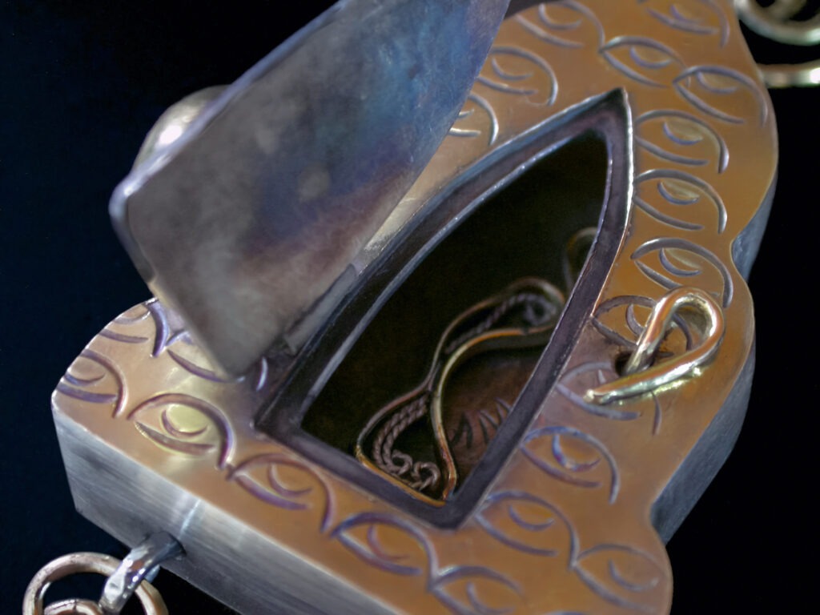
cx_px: 410
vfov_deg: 13.8
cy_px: 308
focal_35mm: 107
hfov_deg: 18.4
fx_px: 2535
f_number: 4.1
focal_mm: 22.2
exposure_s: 1
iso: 400
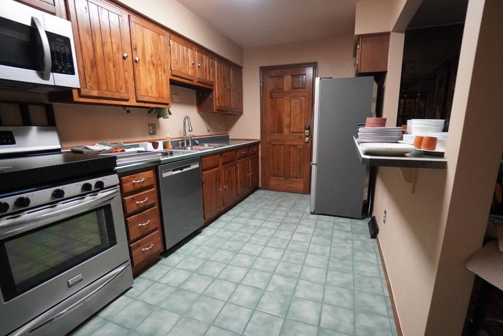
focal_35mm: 16
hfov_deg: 96.7
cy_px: 176
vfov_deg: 73.7
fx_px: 224
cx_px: 258
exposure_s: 1/160
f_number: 4
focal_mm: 10
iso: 3200
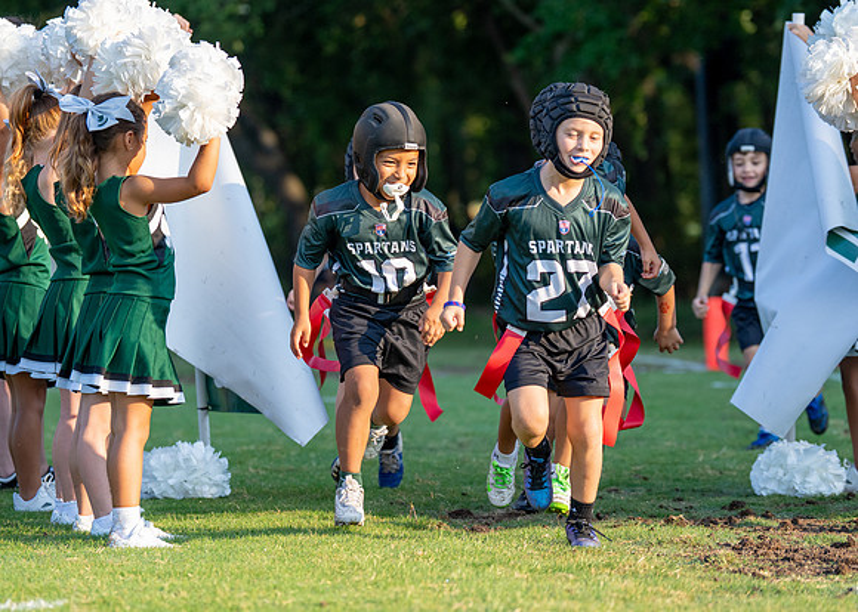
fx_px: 4243
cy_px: 282
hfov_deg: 11.5
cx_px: 378
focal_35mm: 174
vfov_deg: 8.3
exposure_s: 1/1250
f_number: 2.8
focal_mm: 115
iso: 200
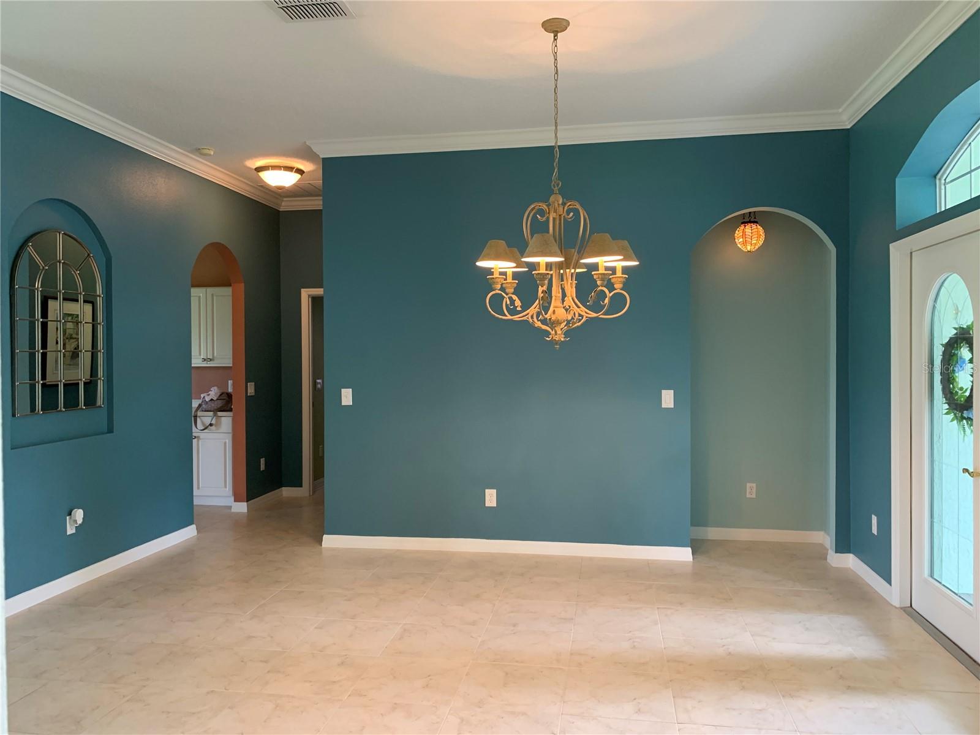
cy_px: 368
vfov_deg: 53.1
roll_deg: -1.1
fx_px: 736
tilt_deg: +0.7
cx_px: 490
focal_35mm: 26
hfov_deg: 67.3
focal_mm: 4.25
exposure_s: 1/60
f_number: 1.8
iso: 125
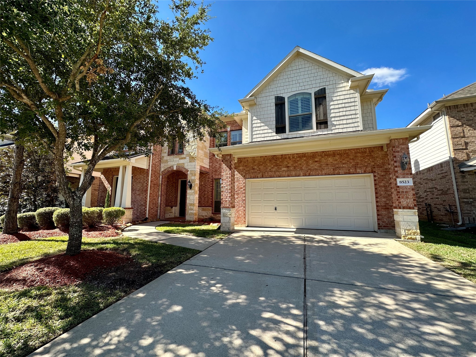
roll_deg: -0.3
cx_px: 238
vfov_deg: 85.7
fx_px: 193
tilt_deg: +7.7
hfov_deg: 102.1
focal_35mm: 14
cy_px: 178
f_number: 2.2
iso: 40
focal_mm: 2.22
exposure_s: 1/673
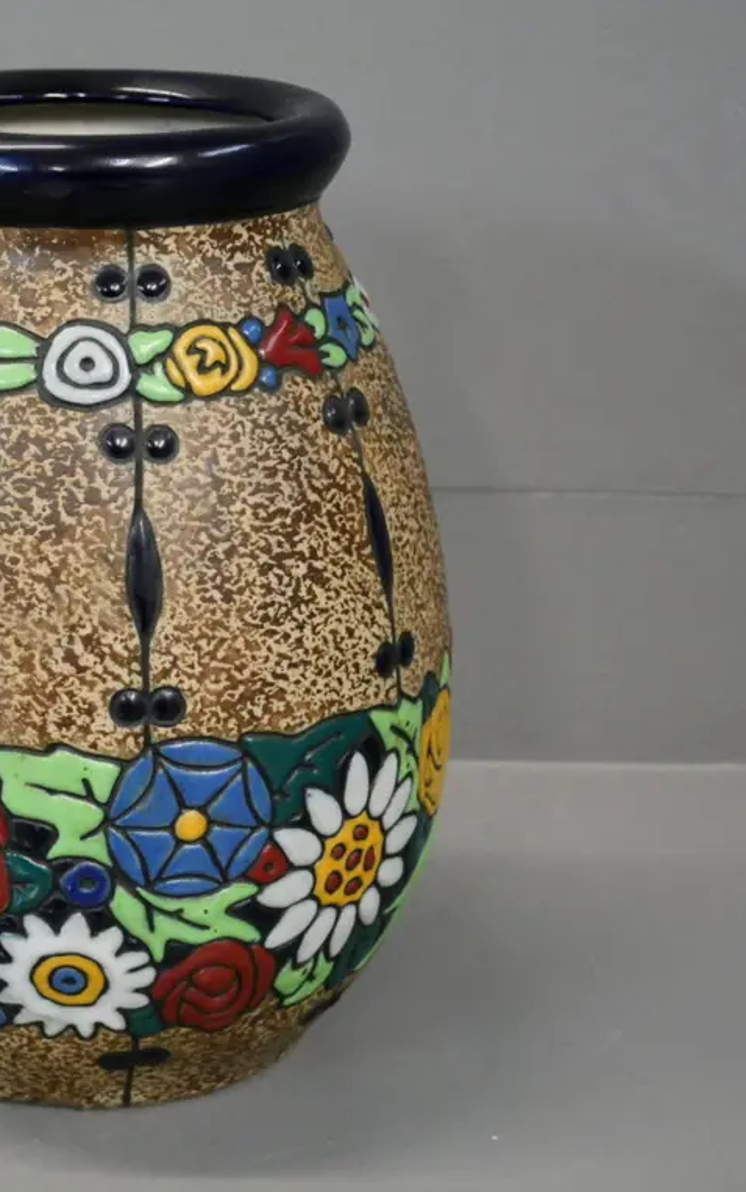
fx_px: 2308
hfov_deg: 18.1
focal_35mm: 71
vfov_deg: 29.0
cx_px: 98
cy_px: 594
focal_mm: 25
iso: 3200
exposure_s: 1/100
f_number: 5
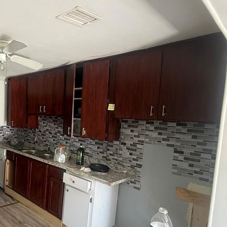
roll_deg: -2.4
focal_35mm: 26
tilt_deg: -5.3
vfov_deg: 60.8
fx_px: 193
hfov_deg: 53.2
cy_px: 126
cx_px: 21
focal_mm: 2.22
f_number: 2.2
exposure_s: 1/99
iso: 320
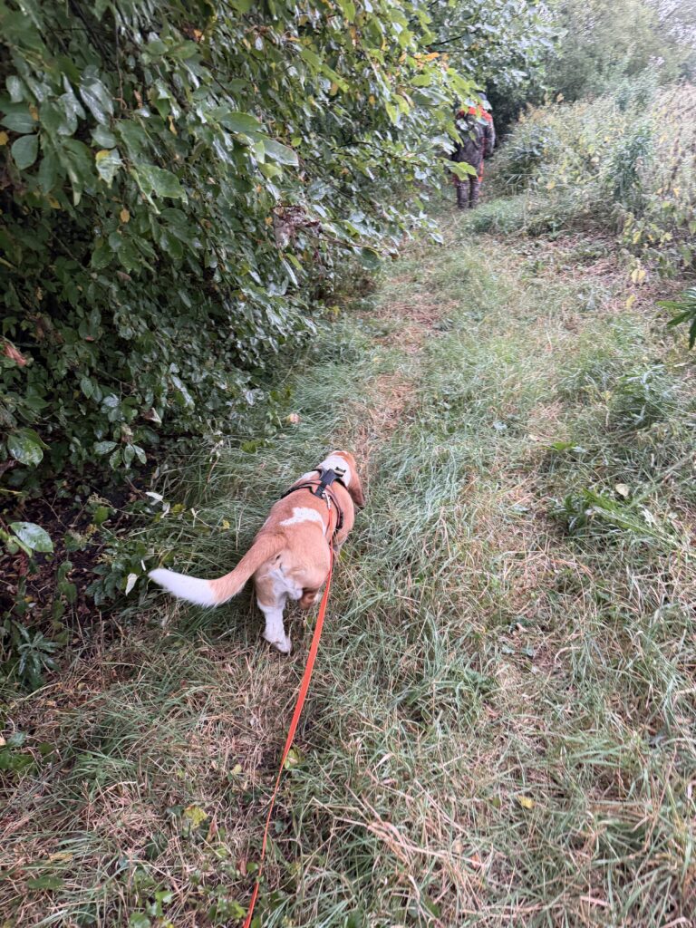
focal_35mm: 24
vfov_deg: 71.6
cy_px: 464
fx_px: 643
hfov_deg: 56.8
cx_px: 348
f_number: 1.78
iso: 250
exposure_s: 1/60
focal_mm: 6.76
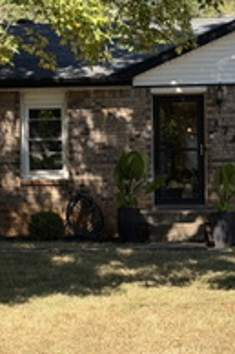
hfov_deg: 13.3
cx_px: 118
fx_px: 1010
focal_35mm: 103
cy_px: 188
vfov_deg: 19.8
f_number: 1.78
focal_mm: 6.76
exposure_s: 1/1543
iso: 64
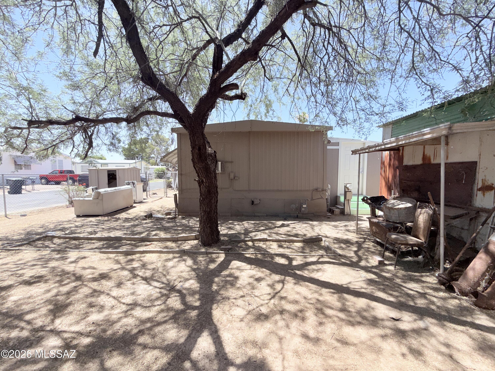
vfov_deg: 85.7
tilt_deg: -3.1
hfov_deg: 102.1
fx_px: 200
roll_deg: -0.2
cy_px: 186
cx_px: 248
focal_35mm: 14
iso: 16
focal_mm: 2.22
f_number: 2.2
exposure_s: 1/709
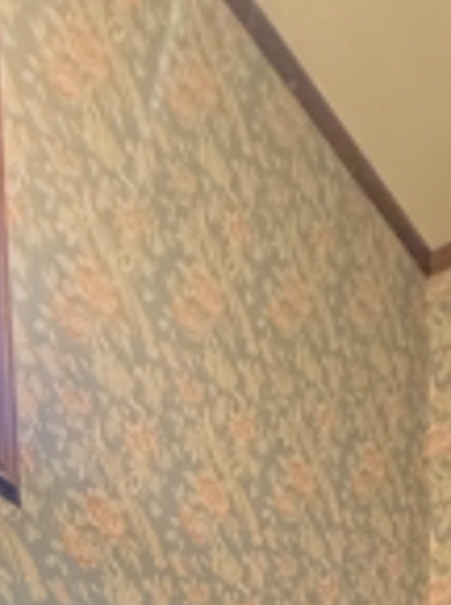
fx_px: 1047
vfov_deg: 16.9
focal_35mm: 60
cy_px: 1341
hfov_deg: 23.5
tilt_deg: -7.7
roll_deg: +0.1
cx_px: 422
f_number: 1.8
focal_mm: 1.57
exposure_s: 1/60
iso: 800
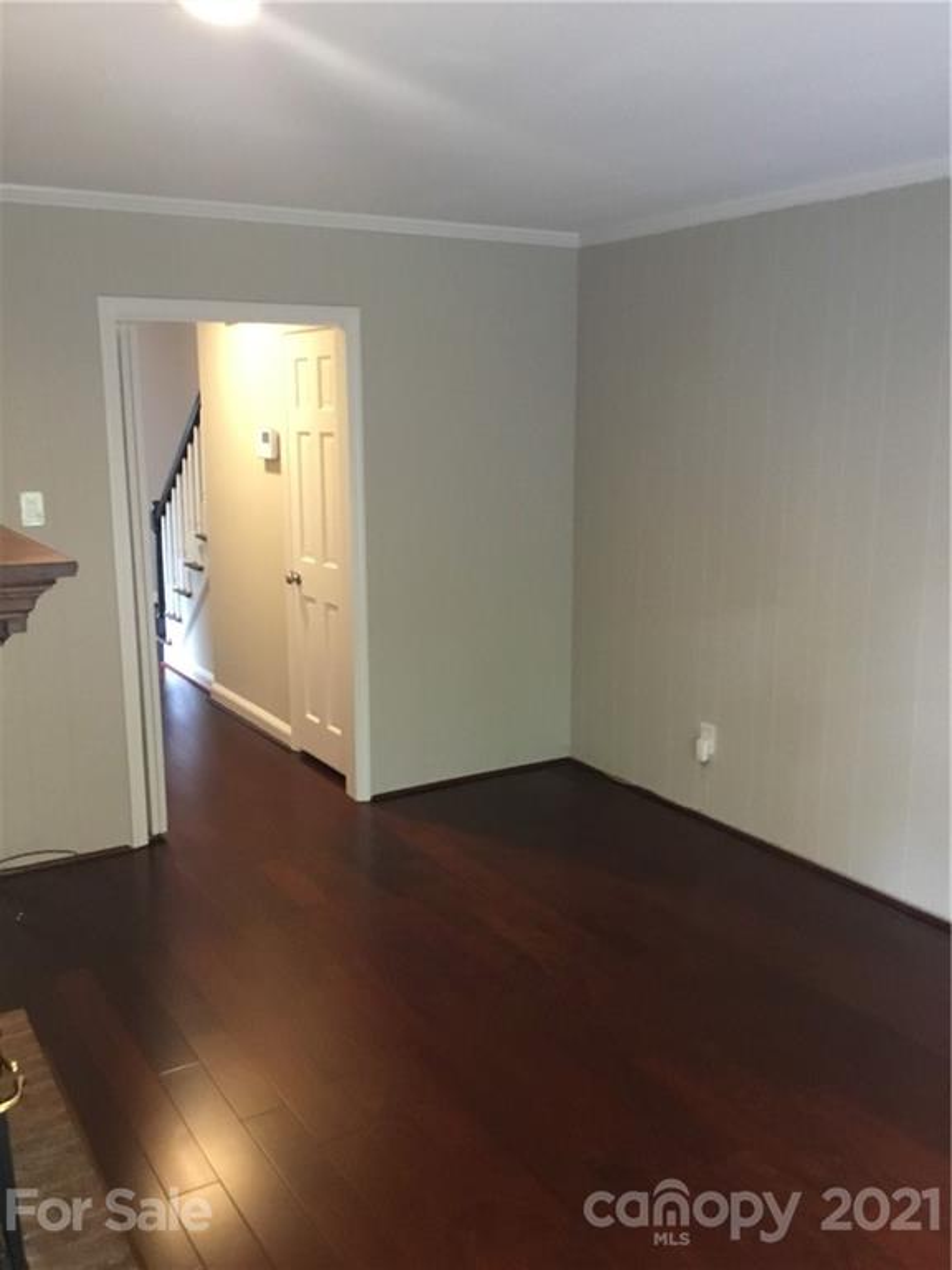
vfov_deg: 58.4
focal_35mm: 31
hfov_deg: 45.4
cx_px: 476
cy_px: 635
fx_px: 1137
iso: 200
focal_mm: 3.3
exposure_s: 1/17
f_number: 2.4
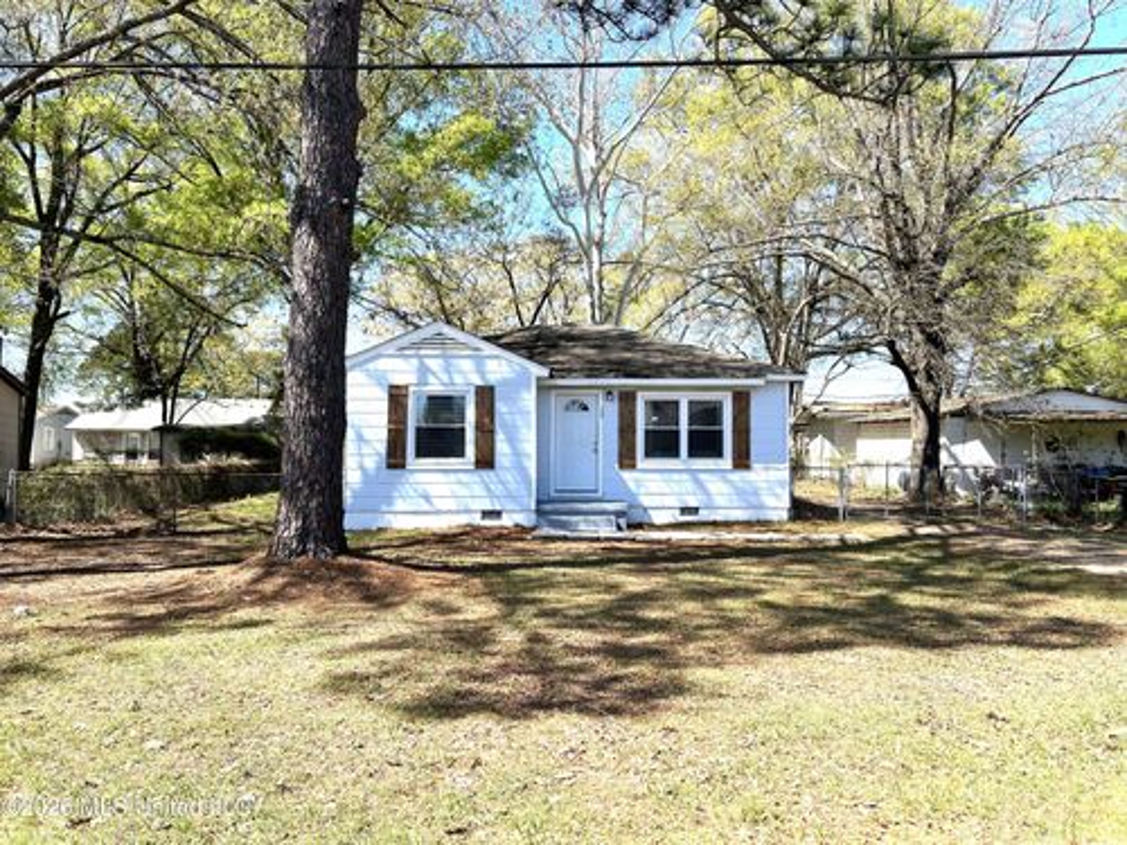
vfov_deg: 53.1
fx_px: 846
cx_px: 564
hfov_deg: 67.3
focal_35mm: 26
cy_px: 422
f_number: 1.5
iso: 50
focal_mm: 5.7
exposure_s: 1/1972
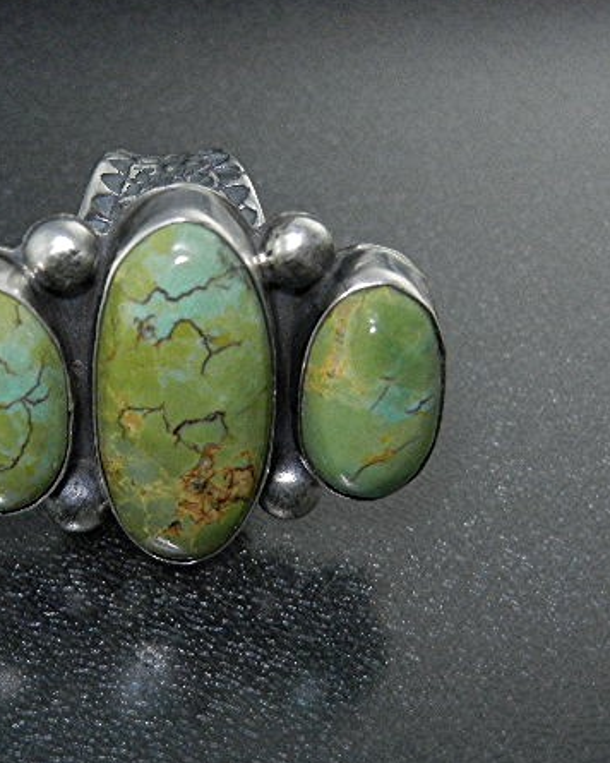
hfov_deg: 20.8
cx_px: 158
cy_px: 360
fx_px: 1647
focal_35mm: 73
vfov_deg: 26.1
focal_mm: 9.3
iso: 800
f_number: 7.8
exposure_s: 1/30
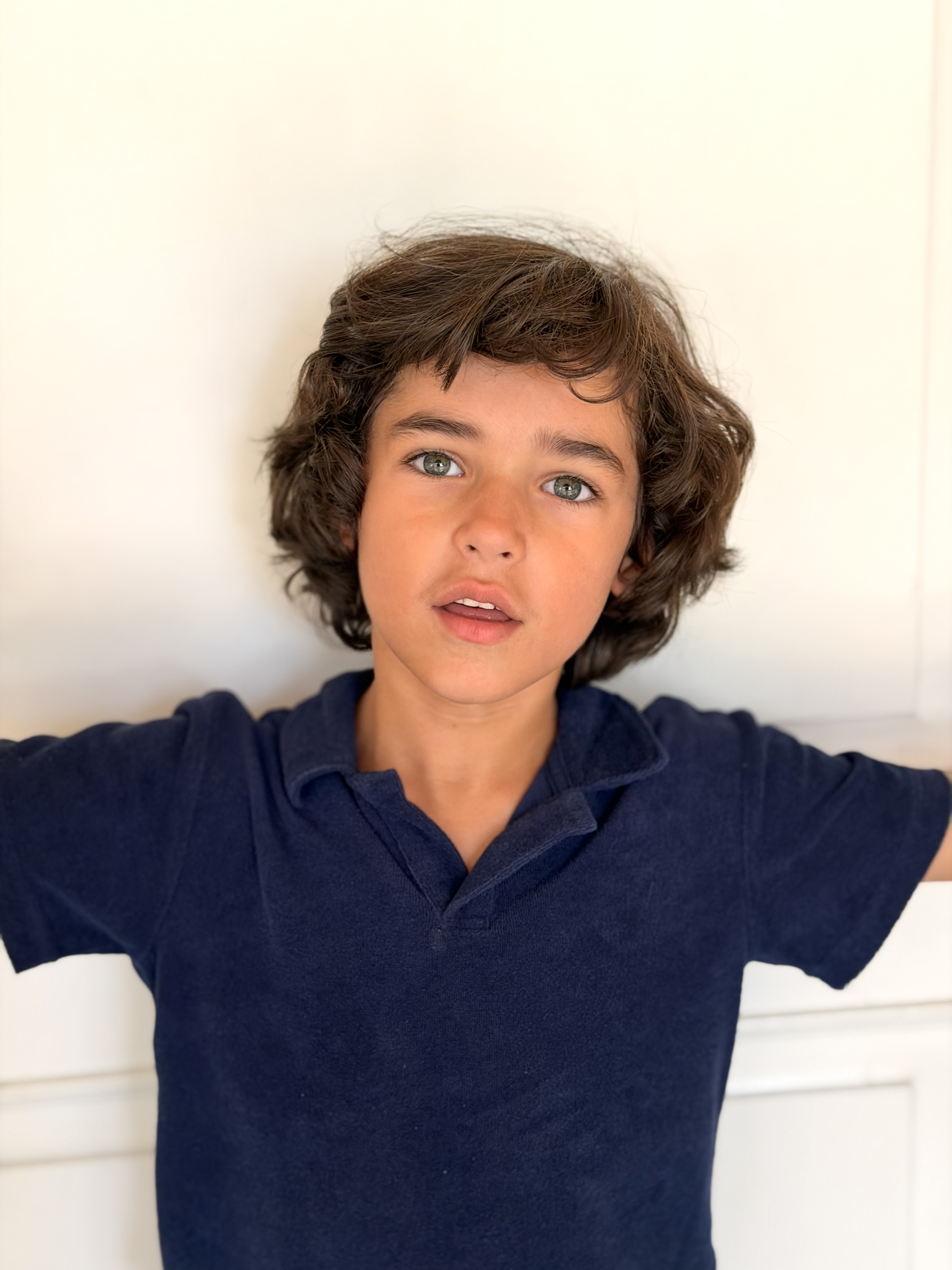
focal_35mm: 48
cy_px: 635
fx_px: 1760
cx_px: 476
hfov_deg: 30.3
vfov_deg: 39.7
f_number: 1.78
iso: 80
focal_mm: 6.76
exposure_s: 1/121
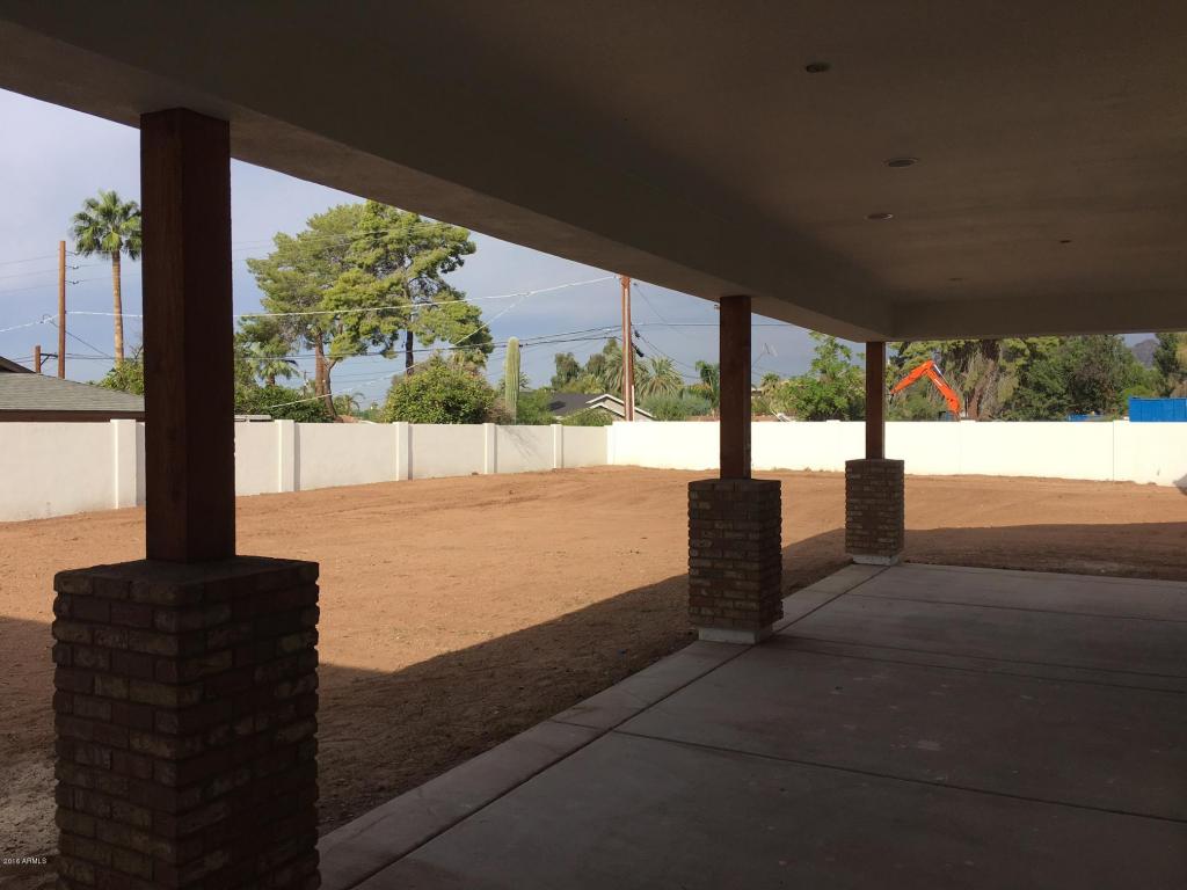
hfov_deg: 61.7
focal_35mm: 29
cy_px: 445
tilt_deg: +1.4
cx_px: 594
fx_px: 994
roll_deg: +0.6
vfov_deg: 48.2
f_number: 2.2
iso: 25
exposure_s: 1/2024
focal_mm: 4.15
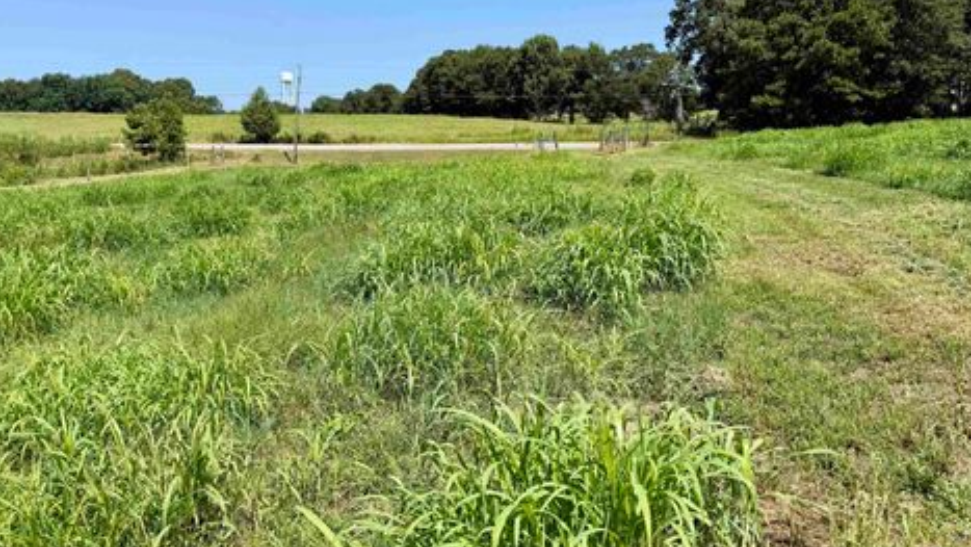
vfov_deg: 41.0
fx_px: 721
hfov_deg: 67.9
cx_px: 478
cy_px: 184
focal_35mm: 28
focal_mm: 6.76
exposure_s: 1/3953
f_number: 1.78
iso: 80
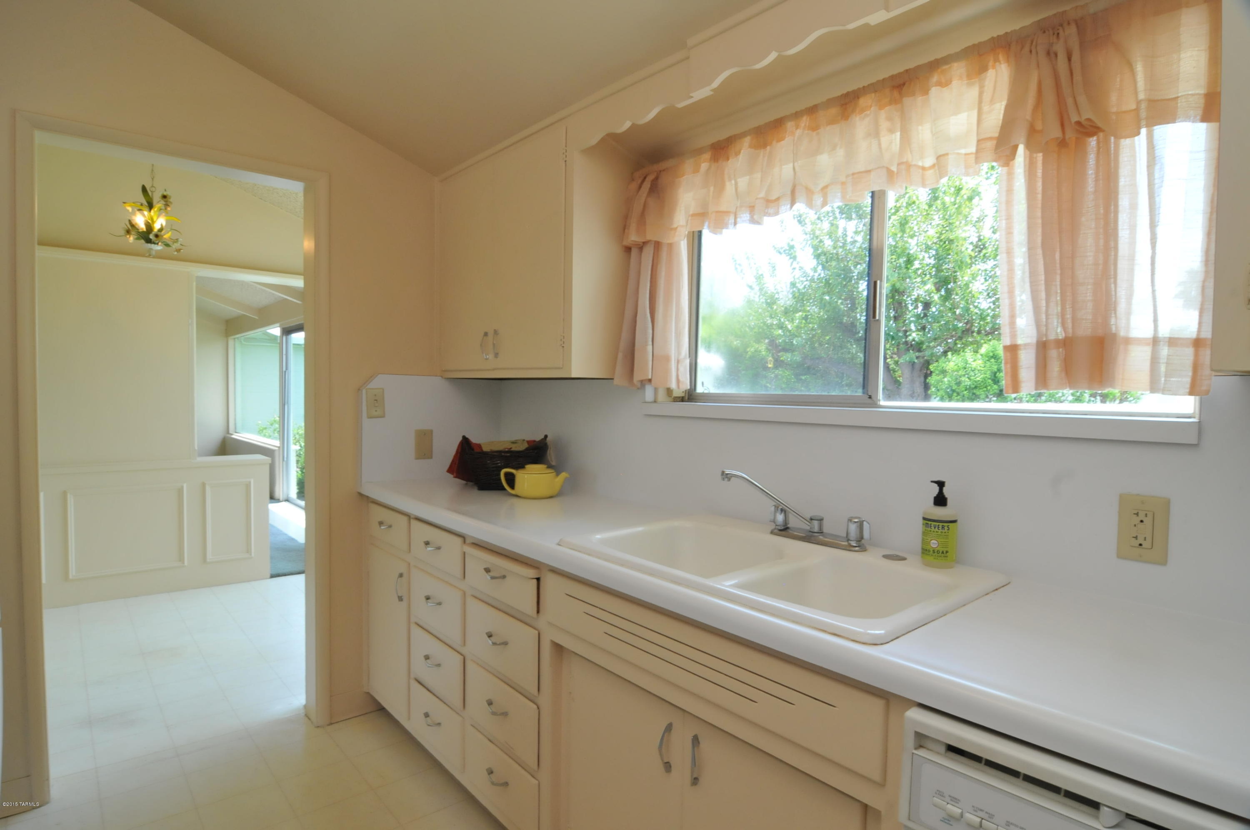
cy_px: 415
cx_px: 625
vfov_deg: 67.2
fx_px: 624
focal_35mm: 18
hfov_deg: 90.1
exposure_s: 1/30
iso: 800
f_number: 11
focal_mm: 12
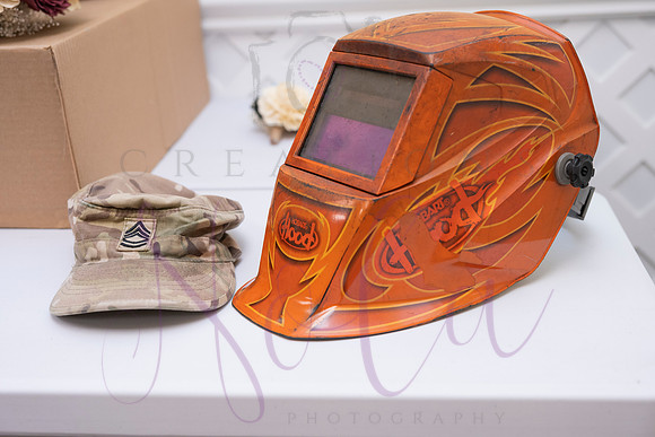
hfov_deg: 40.3
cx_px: 331
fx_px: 893
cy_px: 221
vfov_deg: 27.5
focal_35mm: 49
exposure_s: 1/200
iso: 800
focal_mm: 48
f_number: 4
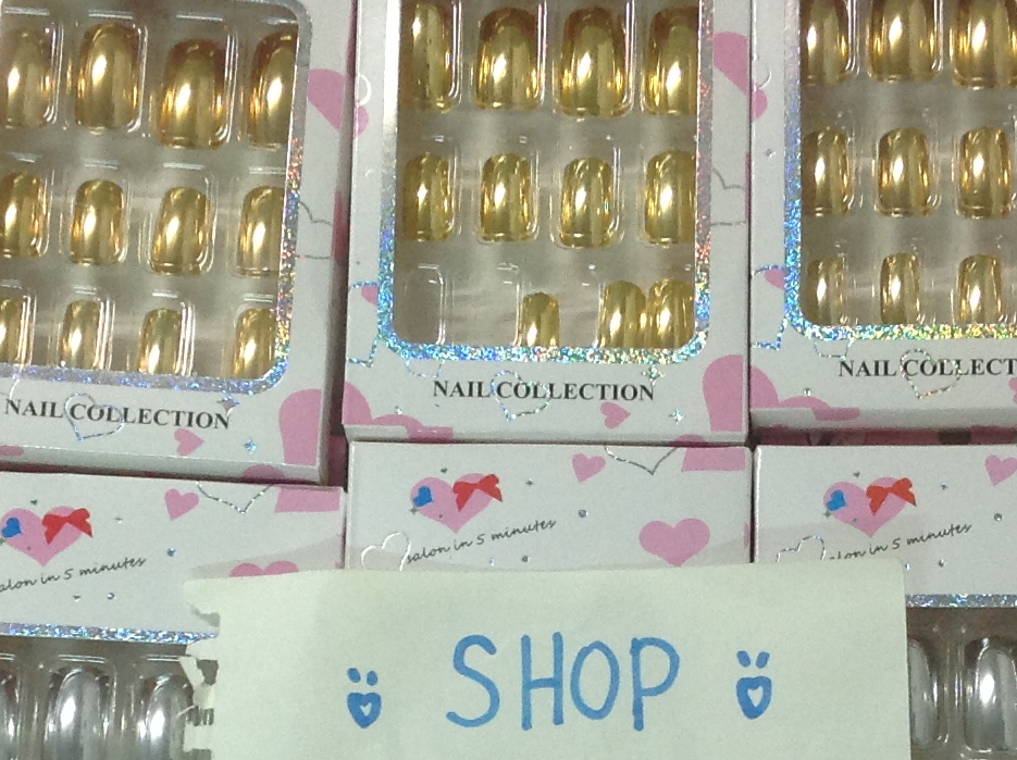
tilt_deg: -77.2
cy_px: 833
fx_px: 2847
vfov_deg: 14.8
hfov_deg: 20.2
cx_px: 595
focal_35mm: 97
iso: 125
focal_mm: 4.28
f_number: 2.4
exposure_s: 1/17
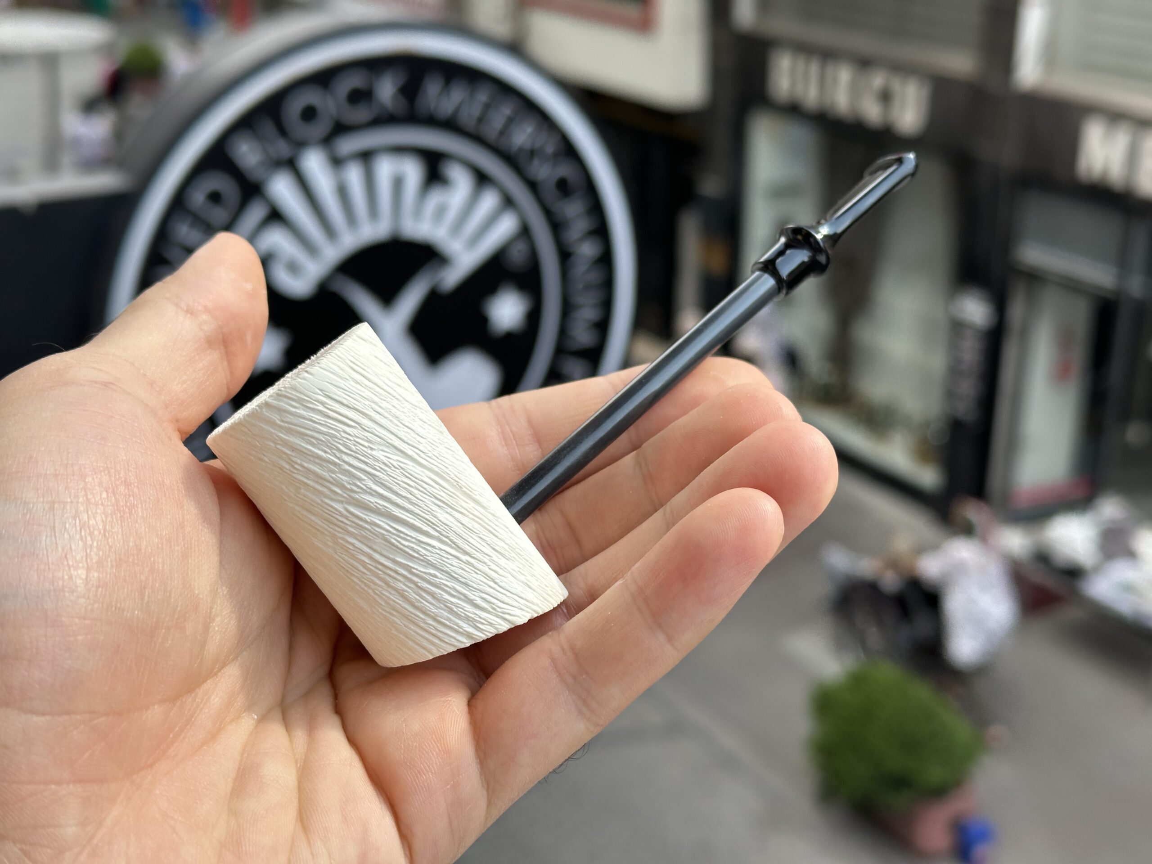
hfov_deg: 39.7
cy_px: 432
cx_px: 576
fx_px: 1597
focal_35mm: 48
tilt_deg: -21.7
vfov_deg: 30.3
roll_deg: +0.1
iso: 64
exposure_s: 1/850
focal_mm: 6.86
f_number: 1.78
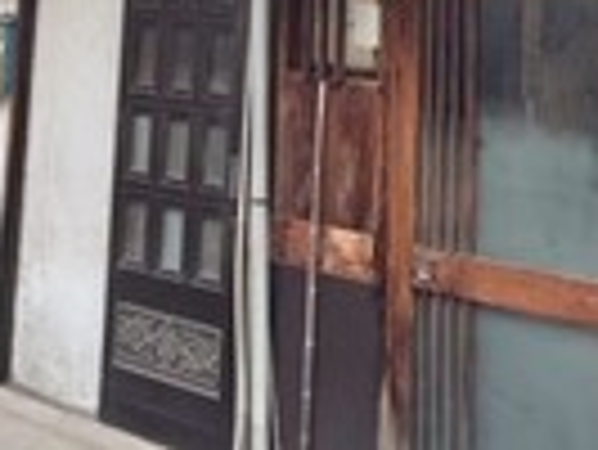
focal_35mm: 98
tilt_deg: +9.5
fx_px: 1695
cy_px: -297
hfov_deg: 20.0
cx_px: 243
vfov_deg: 13.8
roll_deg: -3.3
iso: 25
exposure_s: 1/184
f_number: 2.2
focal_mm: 4.15
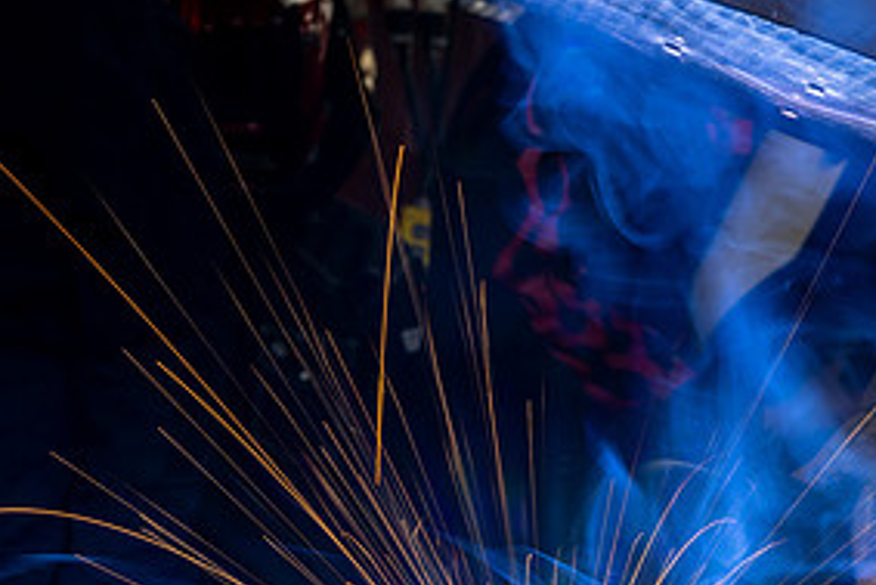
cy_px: 376
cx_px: 573
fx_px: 2897
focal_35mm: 119
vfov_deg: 11.5
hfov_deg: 17.2
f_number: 18
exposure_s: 1/8
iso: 50
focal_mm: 58
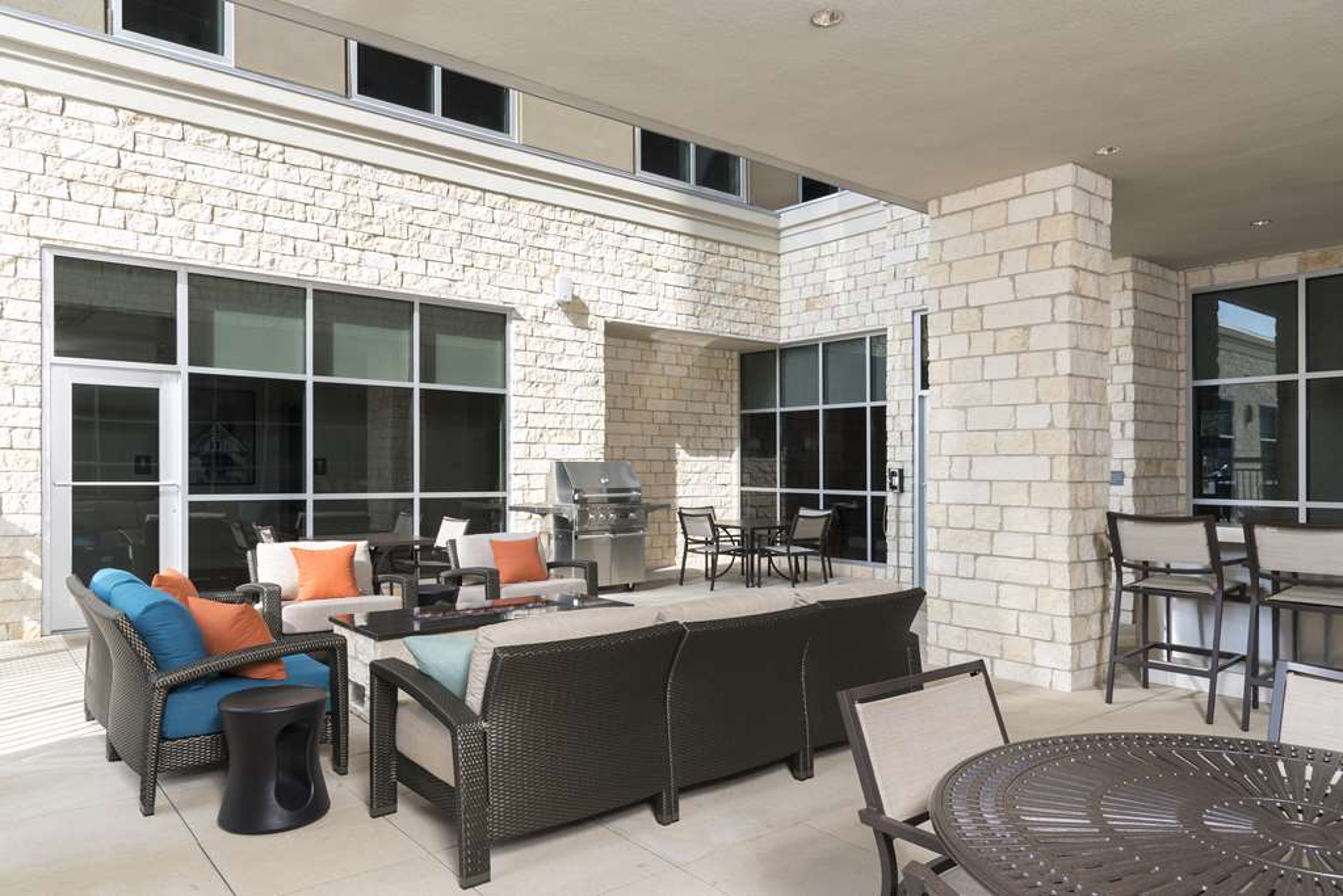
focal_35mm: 24
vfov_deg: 53.2
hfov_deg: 73.7
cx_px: 672
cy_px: 448
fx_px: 896
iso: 64
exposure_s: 1/25
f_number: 10
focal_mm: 24
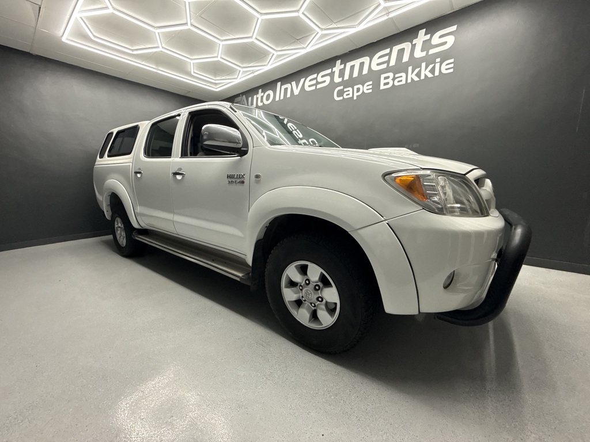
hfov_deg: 102.1
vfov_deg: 85.7
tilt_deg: -8.5
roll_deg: +1.3
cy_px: 221
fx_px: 239
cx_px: 295
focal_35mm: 14
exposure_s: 1/100
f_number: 2.2
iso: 200
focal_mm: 2.22
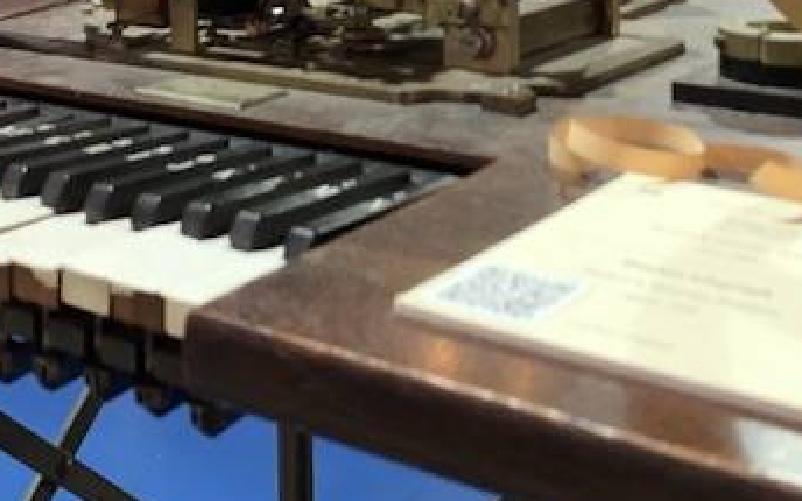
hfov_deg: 32.0
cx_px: 422
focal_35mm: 64
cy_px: -77
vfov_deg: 19.3
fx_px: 1399
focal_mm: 4.25
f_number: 1.8
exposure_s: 1/25
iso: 640
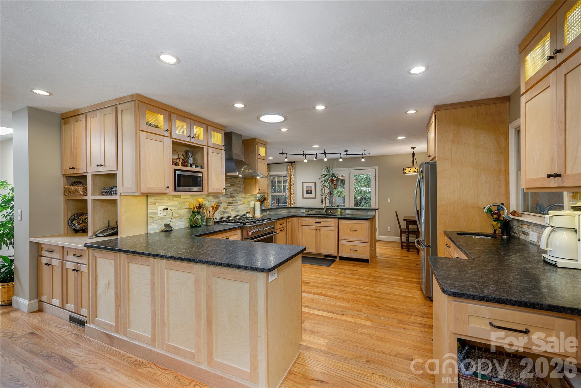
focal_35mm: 14
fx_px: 226
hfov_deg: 104.2
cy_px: 194
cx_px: 290
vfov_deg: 81.3
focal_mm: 14
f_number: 7.1
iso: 320
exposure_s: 1/20
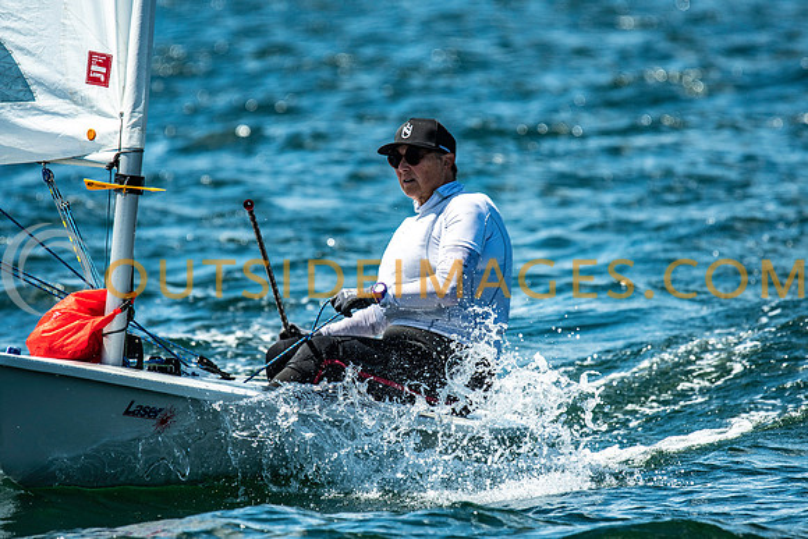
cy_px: 270
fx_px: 10102
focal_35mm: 450
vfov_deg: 3.1
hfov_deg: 4.6
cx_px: 404
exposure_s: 1/4000
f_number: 5
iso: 400
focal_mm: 300
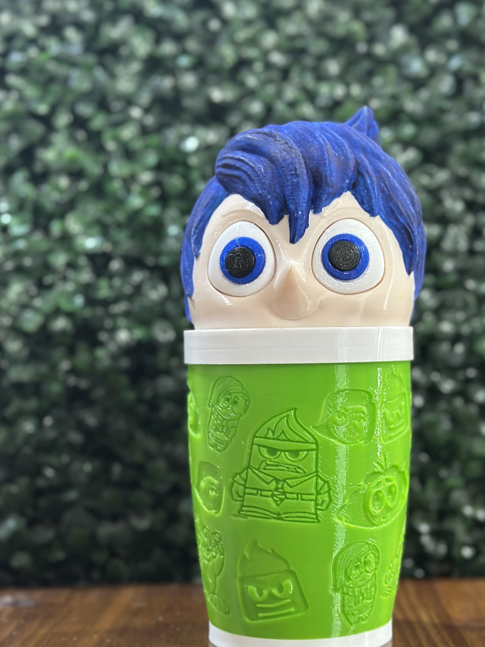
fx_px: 1177
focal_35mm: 63
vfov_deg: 30.7
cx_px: 294
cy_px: 365
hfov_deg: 23.2
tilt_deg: +0.2
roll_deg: +0.2
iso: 400
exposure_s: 1/33
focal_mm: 6.86
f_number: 1.78
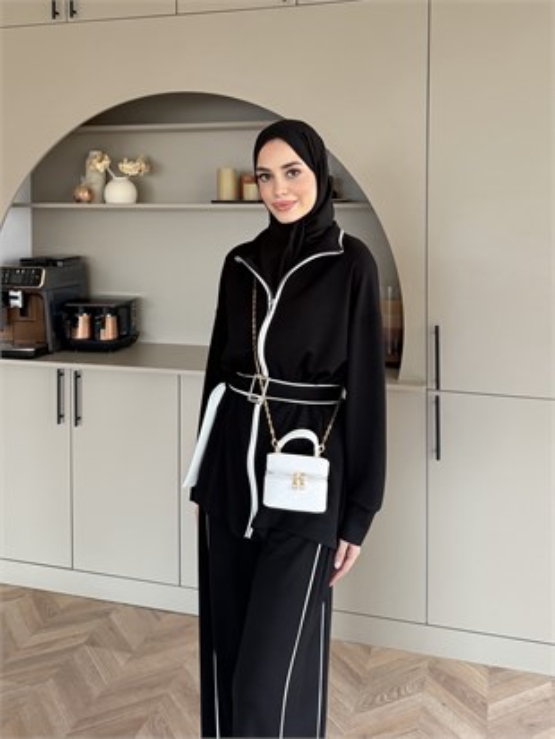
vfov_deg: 71.6
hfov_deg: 56.8
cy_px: 370
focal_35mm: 24
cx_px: 278
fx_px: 513
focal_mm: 6.76
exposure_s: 1/108
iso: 200
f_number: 1.78
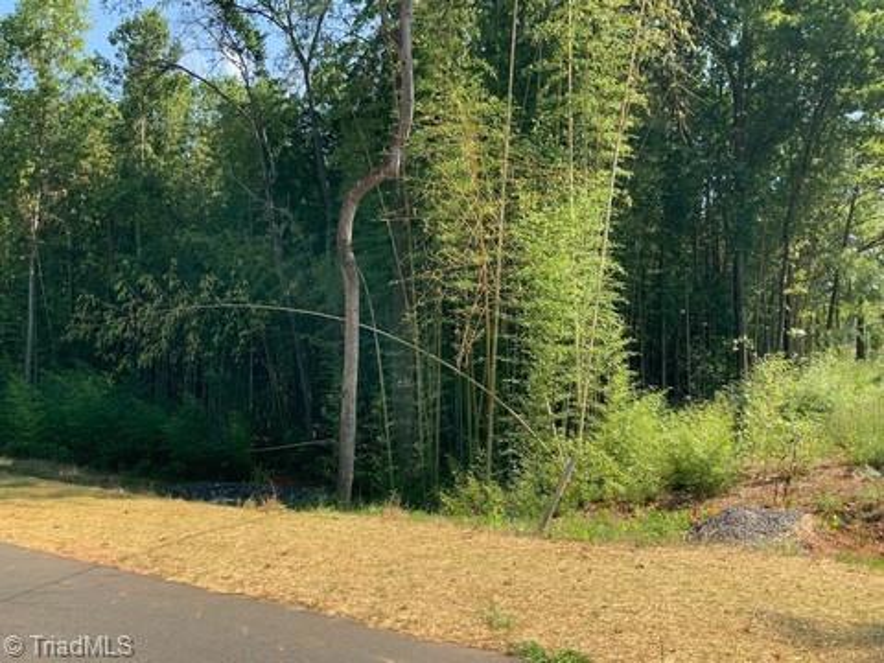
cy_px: 332
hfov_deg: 61.7
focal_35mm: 29
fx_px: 741
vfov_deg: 48.2
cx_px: 442
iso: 16
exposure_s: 1/568
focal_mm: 3
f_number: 1.8
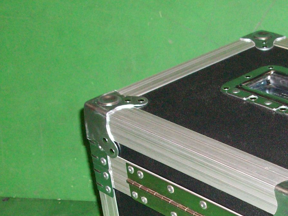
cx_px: 298
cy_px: 214
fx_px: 641
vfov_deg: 18.6
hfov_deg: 24.1
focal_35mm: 77
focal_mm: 5.7
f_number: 2.8
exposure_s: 1/60
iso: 160
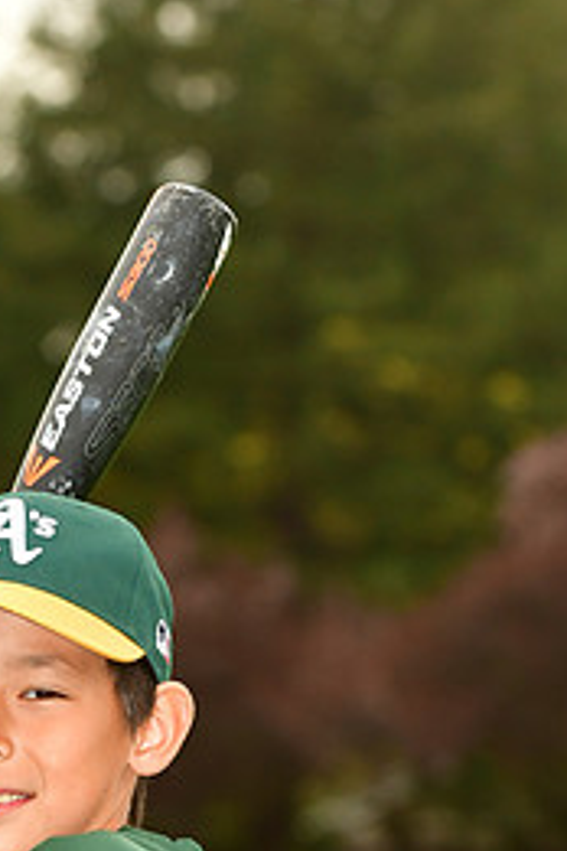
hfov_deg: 3.6
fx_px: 9119
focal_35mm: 386
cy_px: 926
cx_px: -18
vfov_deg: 5.3
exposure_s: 1/500
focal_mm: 116
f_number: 5
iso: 400
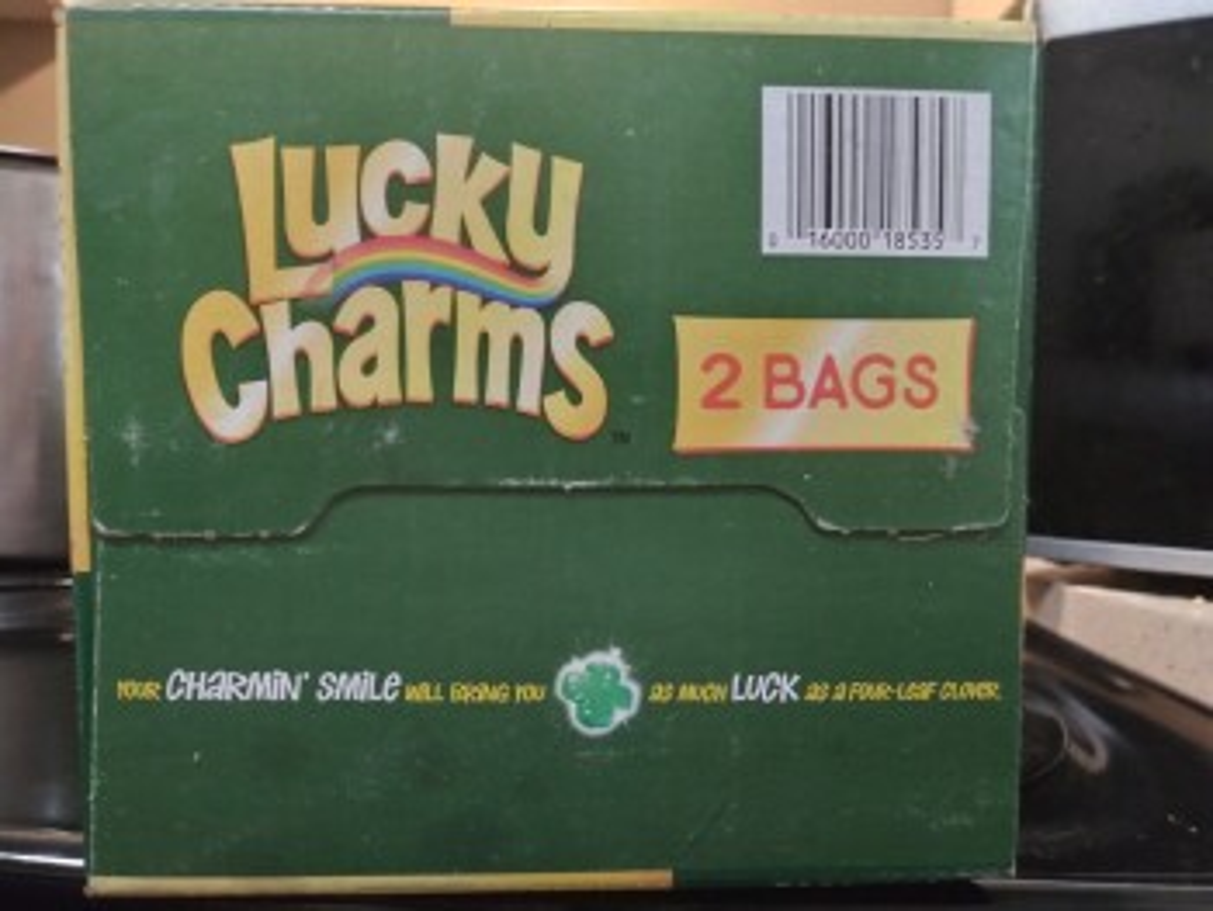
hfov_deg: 65.3
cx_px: 606
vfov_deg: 51.4
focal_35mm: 27
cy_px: 456
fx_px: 947
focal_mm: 3.7
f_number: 2.2
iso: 500
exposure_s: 1/15
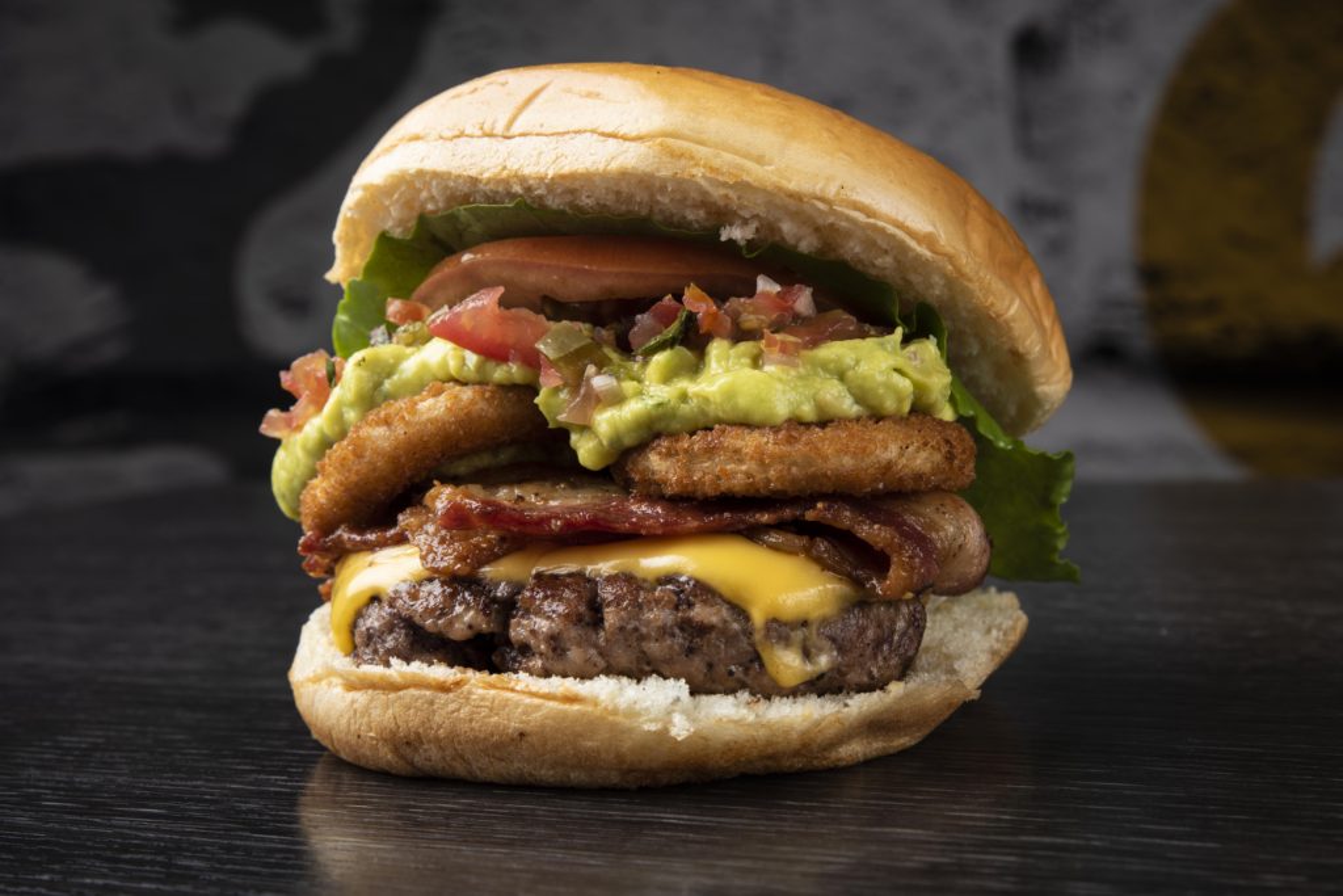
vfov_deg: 19.5
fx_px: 2612
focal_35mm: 70
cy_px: 448
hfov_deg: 28.8
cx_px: 672
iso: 100
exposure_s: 1/200
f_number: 13
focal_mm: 70
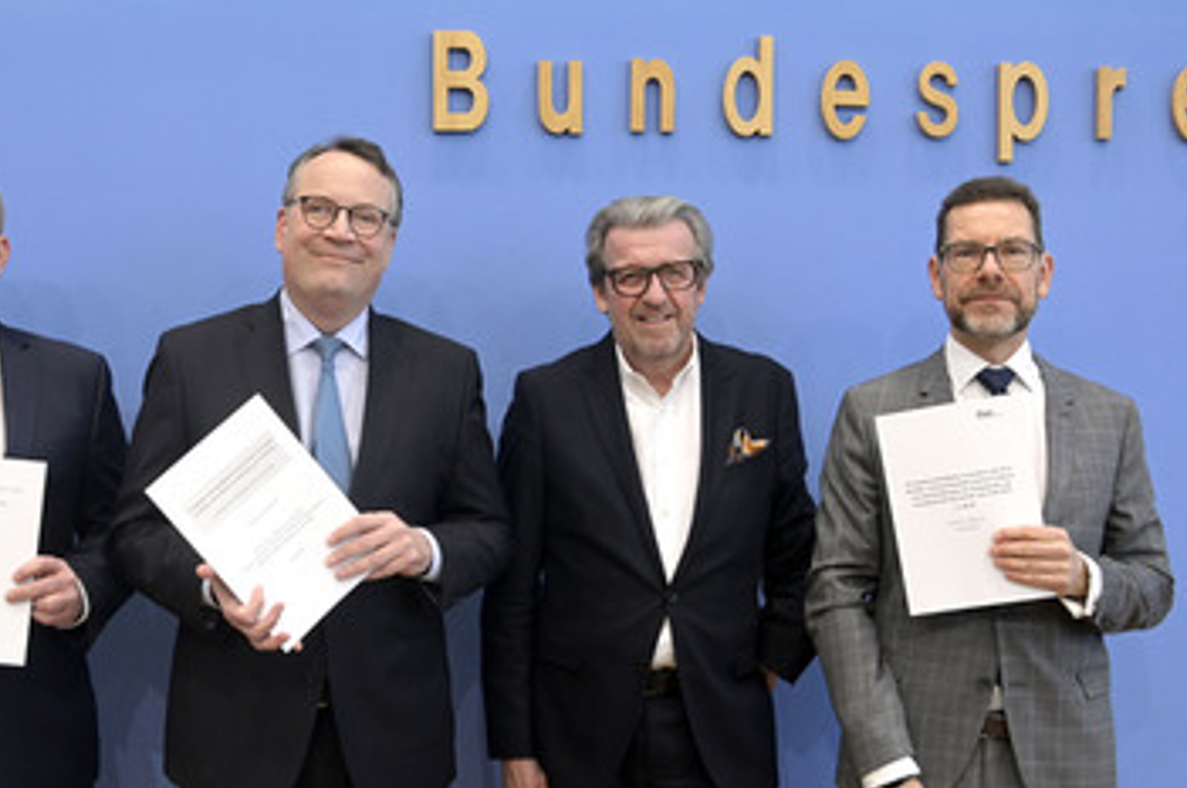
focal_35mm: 45
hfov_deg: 43.3
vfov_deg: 29.8
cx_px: 445
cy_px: 433
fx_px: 1482
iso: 3200
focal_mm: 35
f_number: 5
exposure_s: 1/320
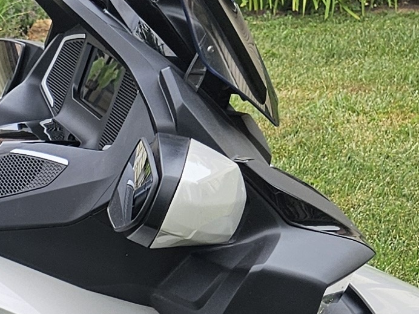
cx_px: -402
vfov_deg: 10.5
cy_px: 572
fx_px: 1610
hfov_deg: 13.0
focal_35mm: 133
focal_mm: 5.4
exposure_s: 1/542
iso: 25
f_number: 1.8
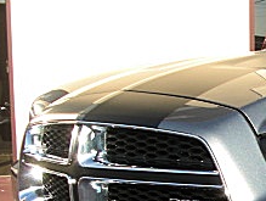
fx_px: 808
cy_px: 202
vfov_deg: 13.9
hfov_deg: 17.1
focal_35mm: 105
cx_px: 383
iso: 50
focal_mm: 6.3
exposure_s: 1/250
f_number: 2.8
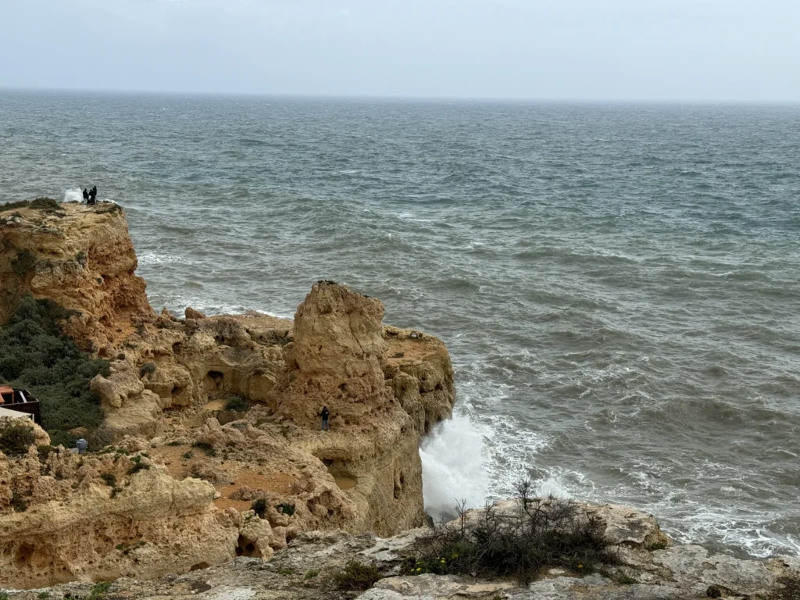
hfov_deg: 39.7
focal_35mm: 48
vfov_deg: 30.3
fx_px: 1109
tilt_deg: -10.9
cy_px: 300
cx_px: 400
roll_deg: -0.2
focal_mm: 6.86
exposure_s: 1/4608
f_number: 1.78
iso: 64
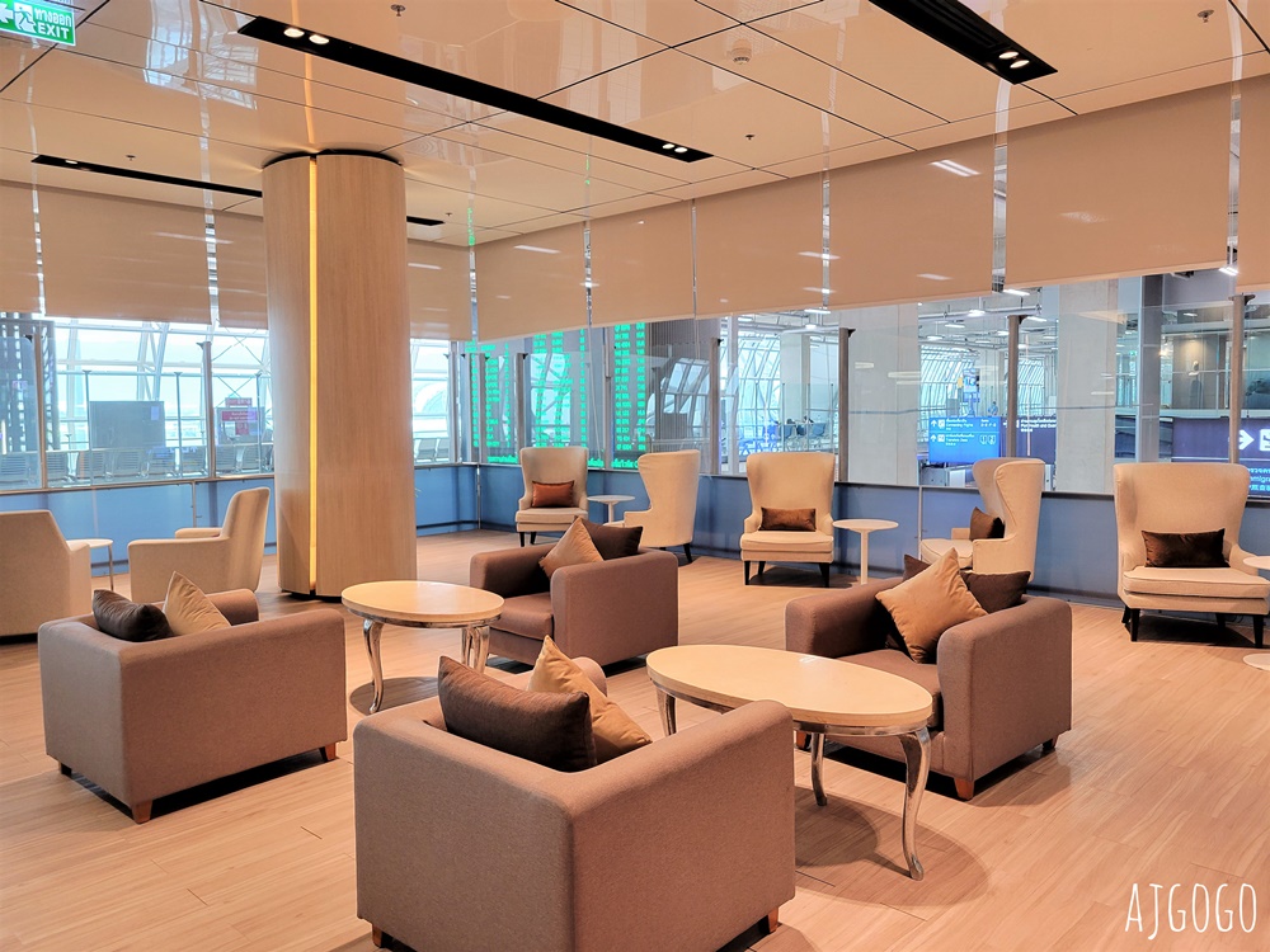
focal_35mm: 26
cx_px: 635
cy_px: 476
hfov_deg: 67.3
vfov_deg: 53.1
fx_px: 954
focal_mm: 5.4
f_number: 1.8
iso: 200
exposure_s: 1/50
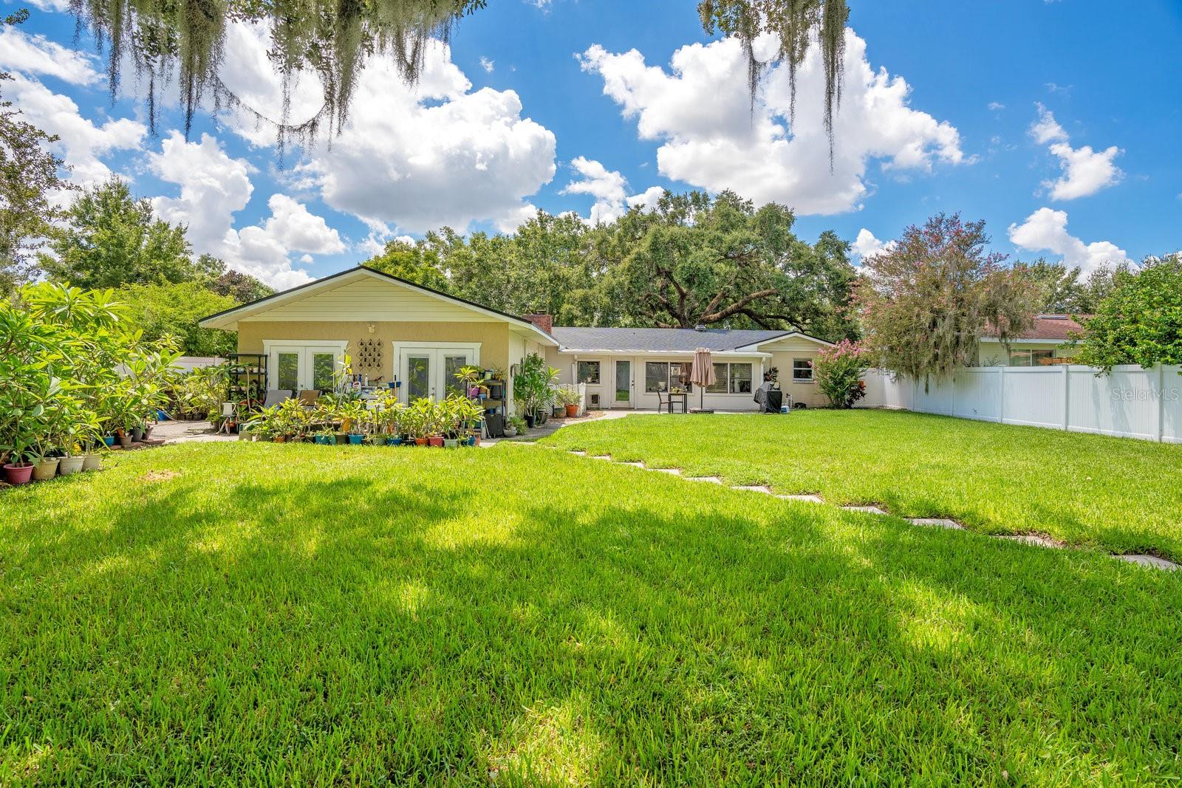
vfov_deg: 73.8
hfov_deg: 96.7
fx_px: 525
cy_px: 394
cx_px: 591
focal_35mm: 16
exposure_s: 1/125
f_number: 9
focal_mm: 16
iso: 100
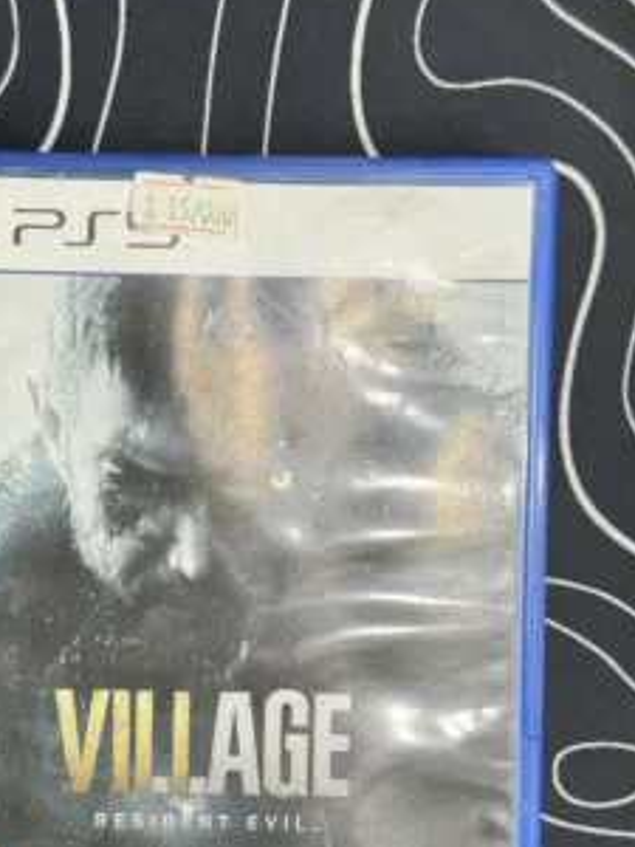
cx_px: 229
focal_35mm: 64
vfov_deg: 30.1
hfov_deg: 22.9
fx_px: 1565
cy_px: 528
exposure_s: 1/50
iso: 160
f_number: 1.78
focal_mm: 6.76
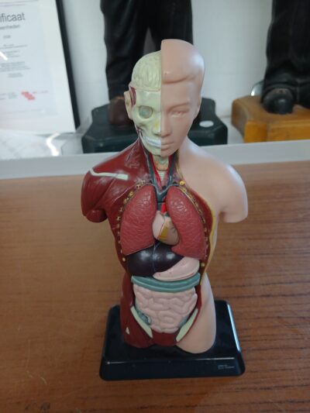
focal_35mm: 27
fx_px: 322
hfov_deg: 51.4
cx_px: 155
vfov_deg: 65.3
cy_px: 206
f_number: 1.8
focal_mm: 3.98
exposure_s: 1/50
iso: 80
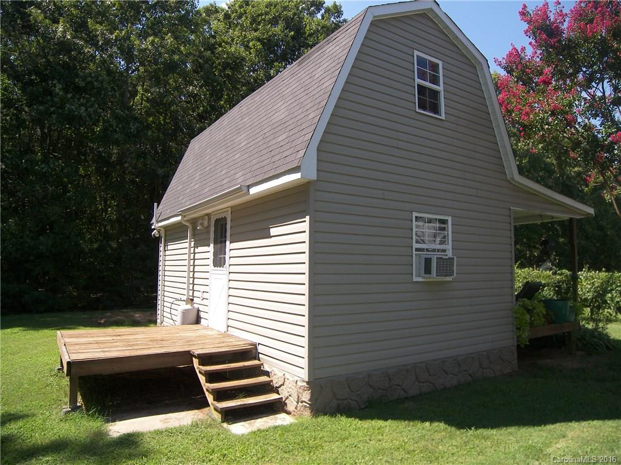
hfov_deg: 71.6
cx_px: 310
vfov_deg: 56.8
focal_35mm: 24
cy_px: 232
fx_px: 431
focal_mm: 5
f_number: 2.8
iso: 100
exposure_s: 1/800
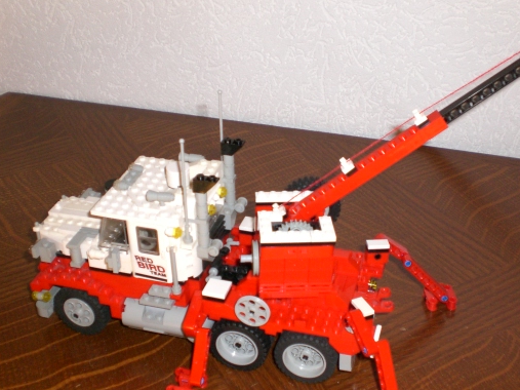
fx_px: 721
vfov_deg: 30.2
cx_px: 296
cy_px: 205
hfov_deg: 39.6
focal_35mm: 48
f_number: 3.1
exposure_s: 1/60
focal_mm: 6.3
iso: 200
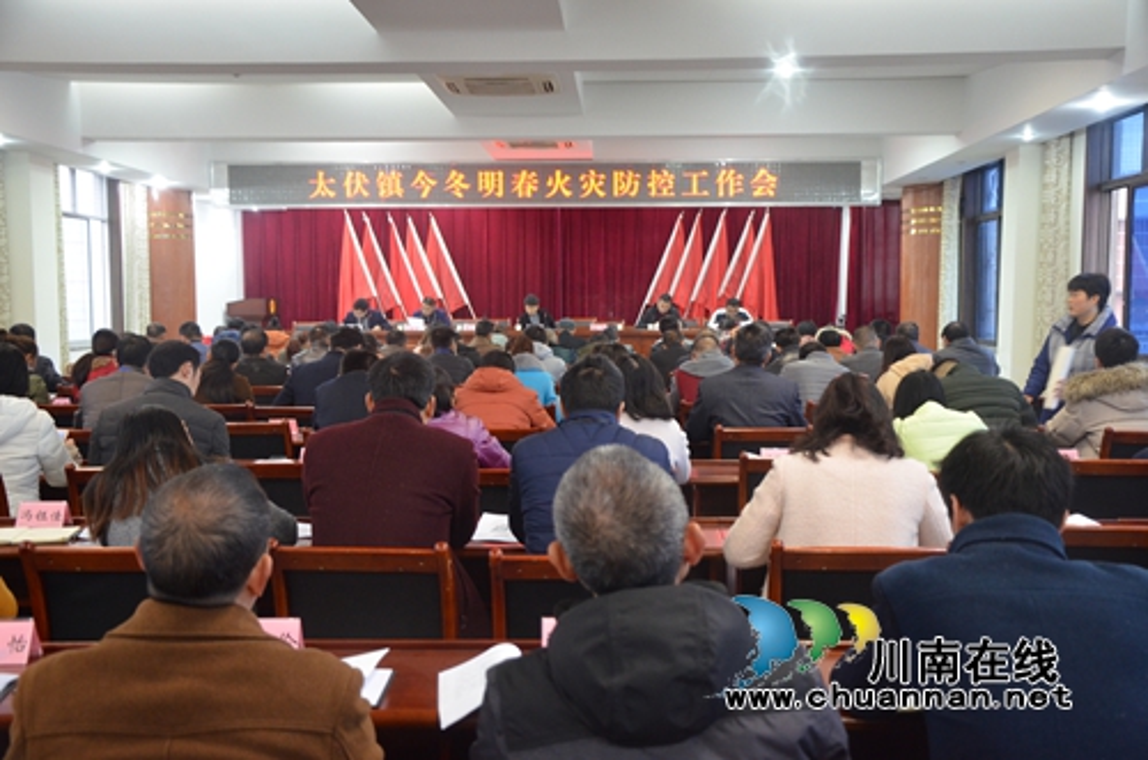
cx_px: 574
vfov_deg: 31.7
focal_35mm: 42
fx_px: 1336
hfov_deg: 46.5
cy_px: 380
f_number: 4
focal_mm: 28
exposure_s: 1/25
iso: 1600
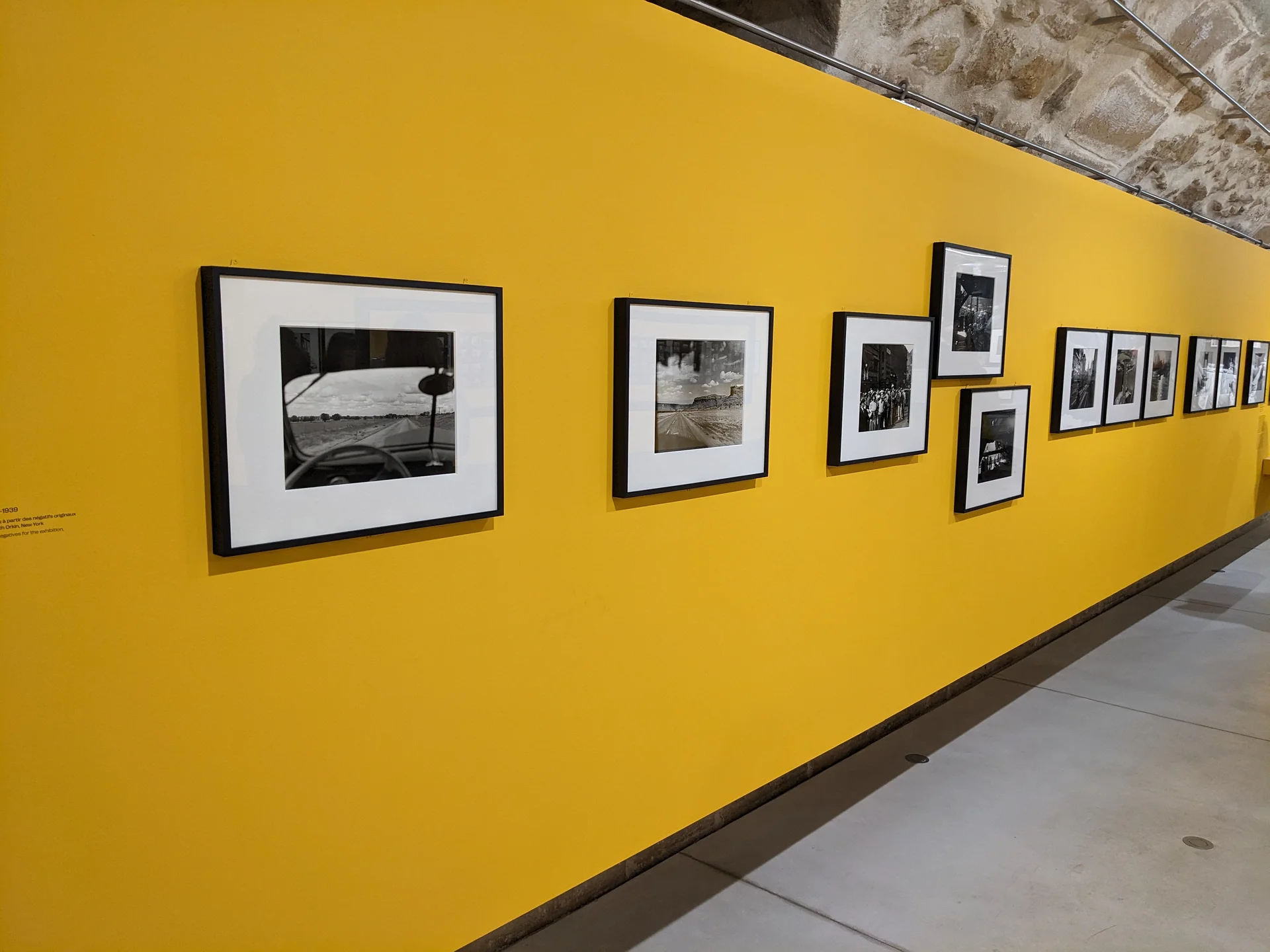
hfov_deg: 65.3
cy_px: 476
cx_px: 635
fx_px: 991
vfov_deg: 51.4
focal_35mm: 27
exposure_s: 1/28.5
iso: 152
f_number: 1.73
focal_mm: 4.38
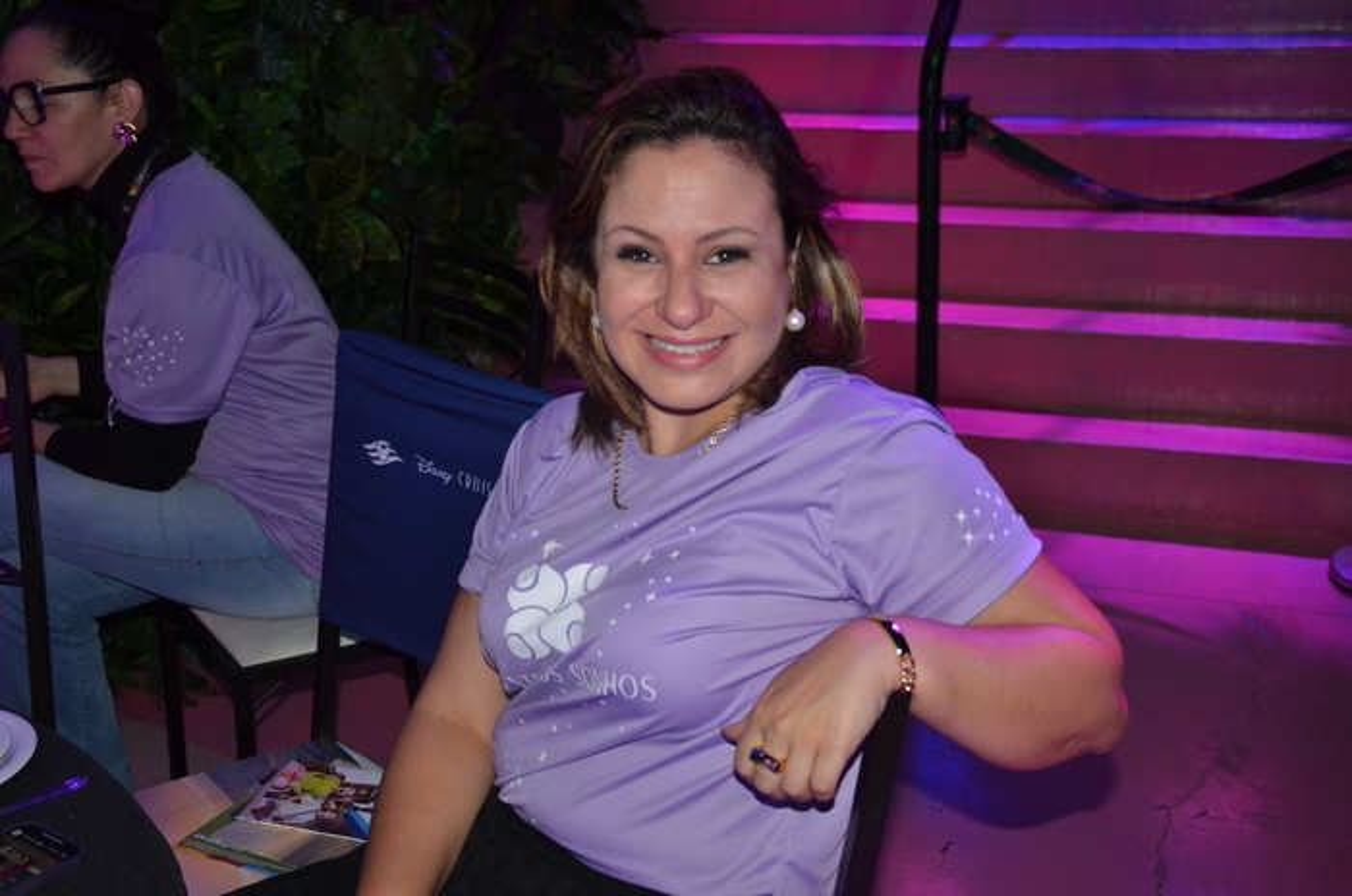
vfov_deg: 28.0
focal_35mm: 48
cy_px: 448
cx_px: 676
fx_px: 1799
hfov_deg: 41.2
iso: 800
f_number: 4
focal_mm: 32
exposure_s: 1/60
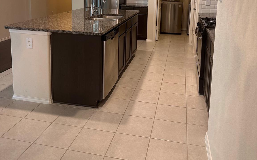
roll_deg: -1.5
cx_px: 128
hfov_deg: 56.7
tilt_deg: -8.8
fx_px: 238
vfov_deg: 35.7
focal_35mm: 34
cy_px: 25
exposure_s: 1/60
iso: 125
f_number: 1.78
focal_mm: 6.86
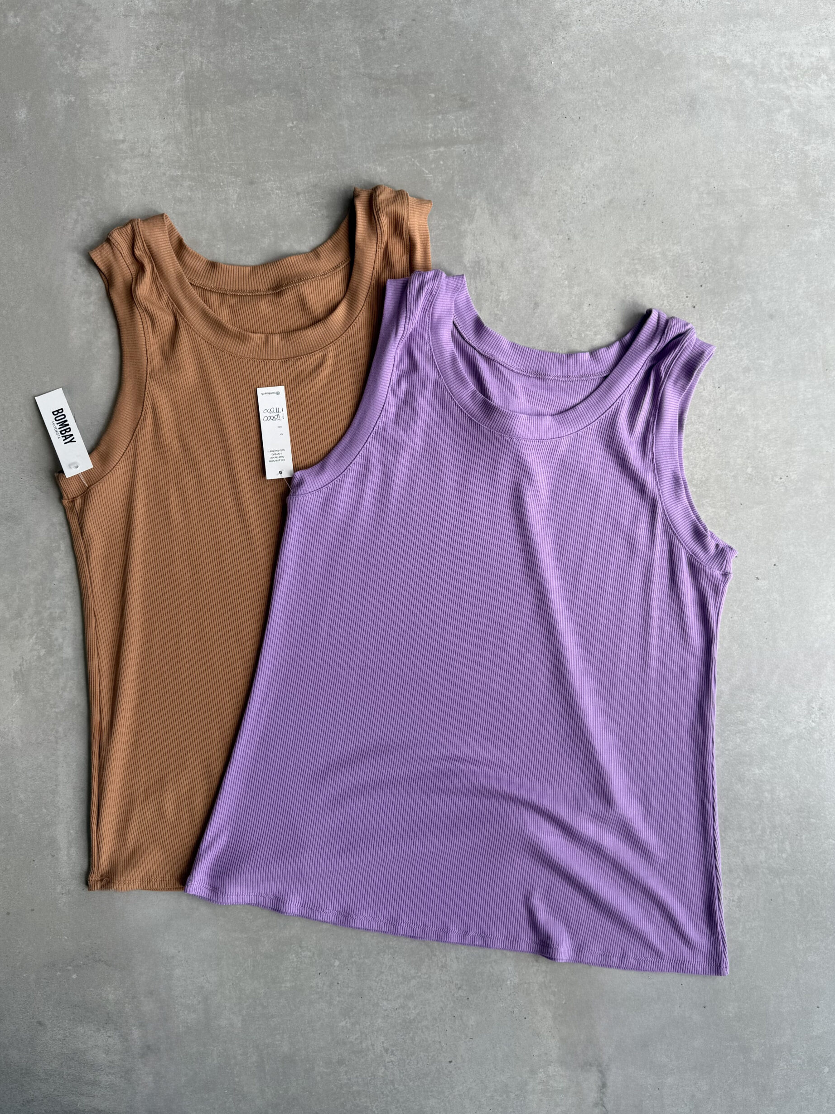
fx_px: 804
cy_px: 550
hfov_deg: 54.9
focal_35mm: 25
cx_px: 409
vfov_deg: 69.4
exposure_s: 1/1230
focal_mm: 6.76
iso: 80
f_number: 1.78
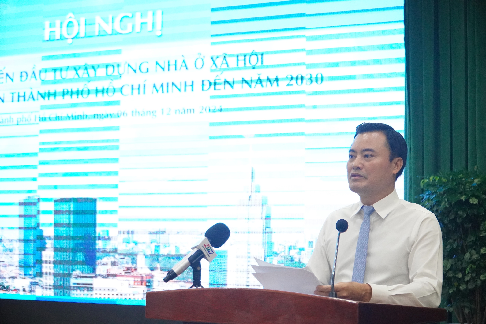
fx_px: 972
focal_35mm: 72
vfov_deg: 18.9
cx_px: 243
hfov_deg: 28.1
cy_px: 162
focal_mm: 48
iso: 5000
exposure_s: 1/250
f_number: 4
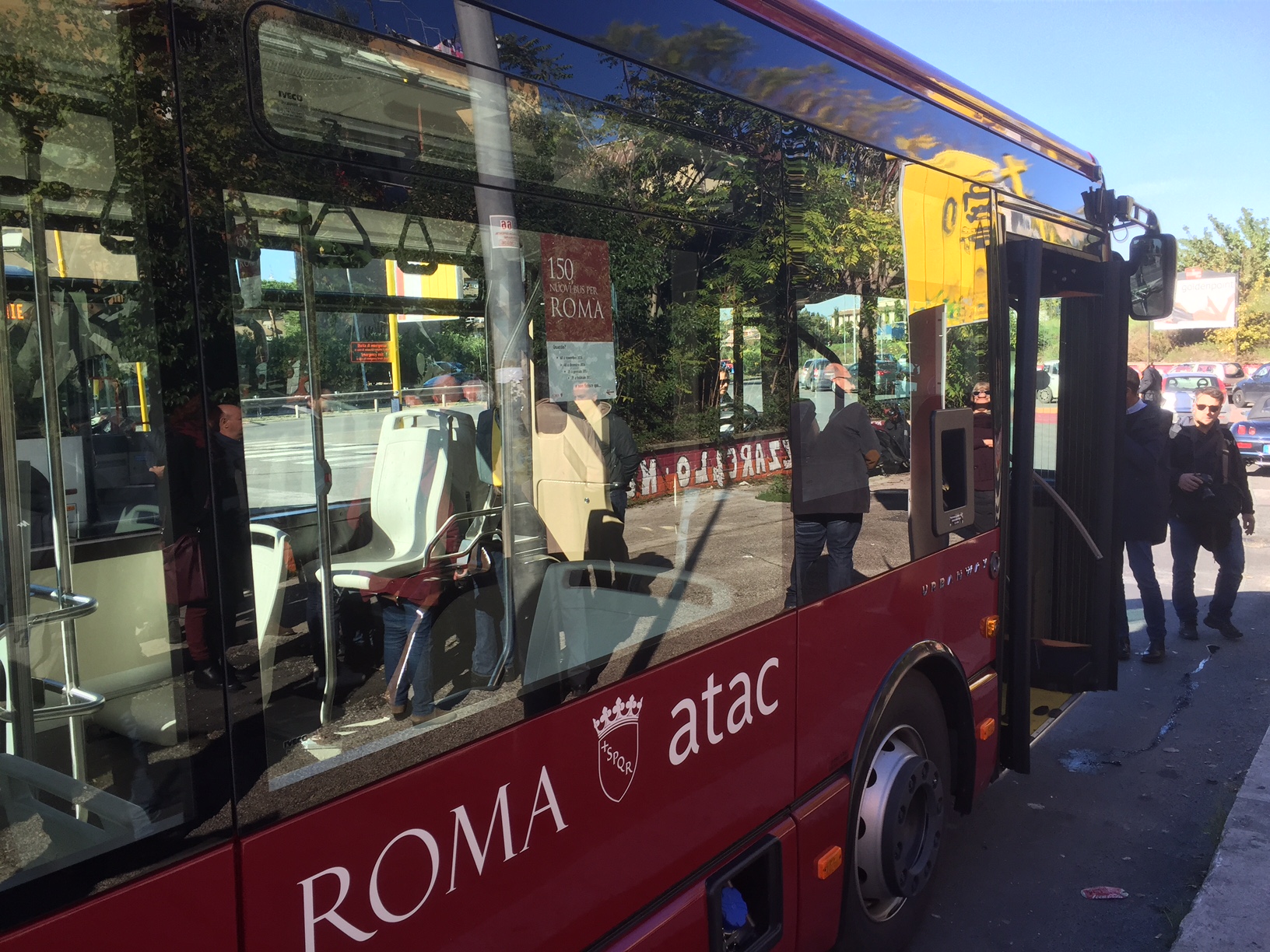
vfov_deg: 48.2
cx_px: 635
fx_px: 1064
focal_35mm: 29
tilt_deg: -5.8
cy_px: 476
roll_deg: +1.9
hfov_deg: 61.7
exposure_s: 1/399
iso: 32
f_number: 2.2
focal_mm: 4.15
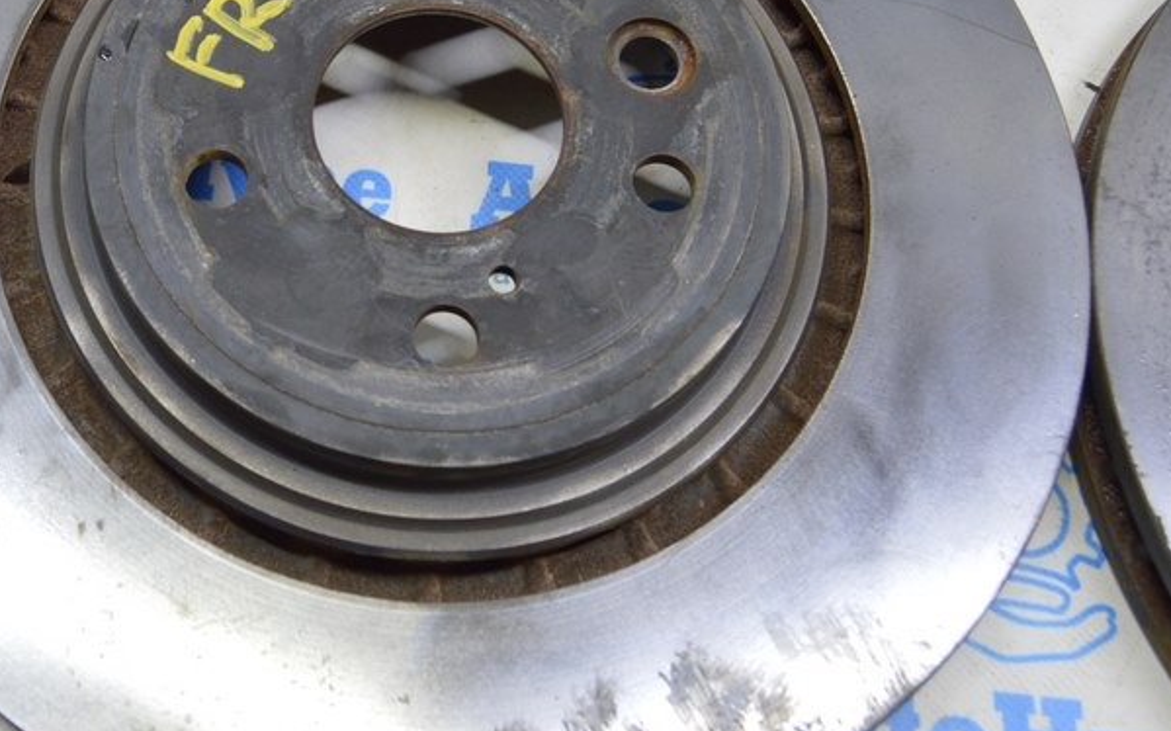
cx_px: 340
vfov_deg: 26.9
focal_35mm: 47
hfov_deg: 41.8
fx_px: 1500
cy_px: 151
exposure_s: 1/20
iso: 400
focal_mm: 18
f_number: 5.6
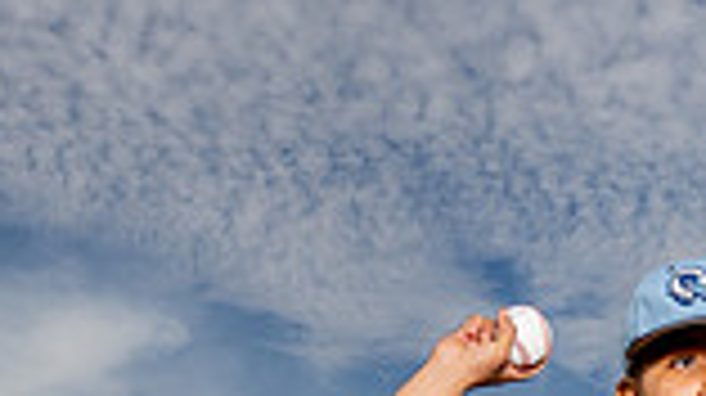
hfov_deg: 20.9
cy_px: 1008
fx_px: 1908
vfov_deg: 10.1
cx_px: 436
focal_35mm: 102
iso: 160
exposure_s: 1/250
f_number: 11
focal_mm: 34
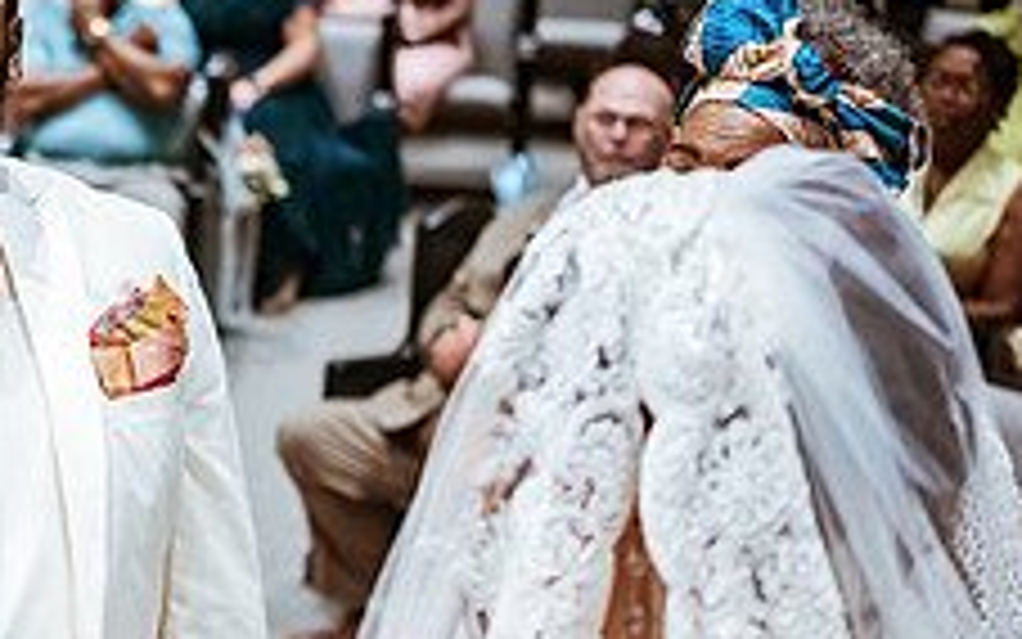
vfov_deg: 14.4
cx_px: -144
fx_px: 2535
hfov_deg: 21.4
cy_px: 304
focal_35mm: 91
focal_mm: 35
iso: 1250
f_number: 1.8
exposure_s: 1/500
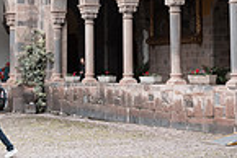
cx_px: 139
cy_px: 17
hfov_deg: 17.3
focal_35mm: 118
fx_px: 778
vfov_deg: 11.6
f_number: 8
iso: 1000
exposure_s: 1/125
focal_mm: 28
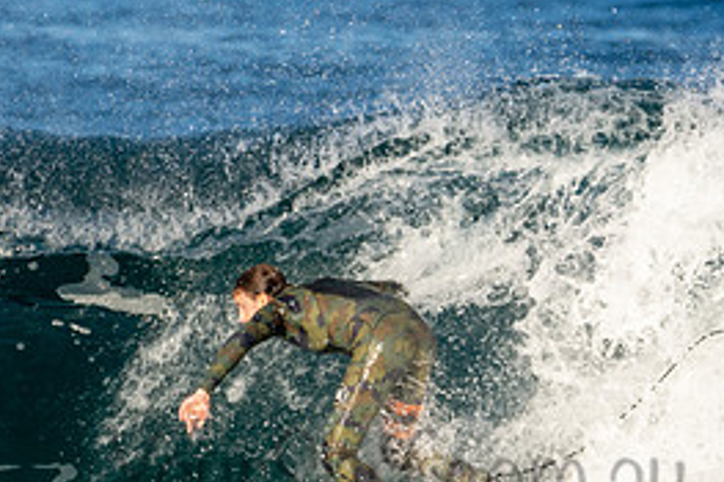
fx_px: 33242
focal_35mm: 1654
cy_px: 448
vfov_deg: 0.8
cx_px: 394
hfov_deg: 1.2
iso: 320
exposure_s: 1/1250
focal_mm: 500
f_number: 5.6
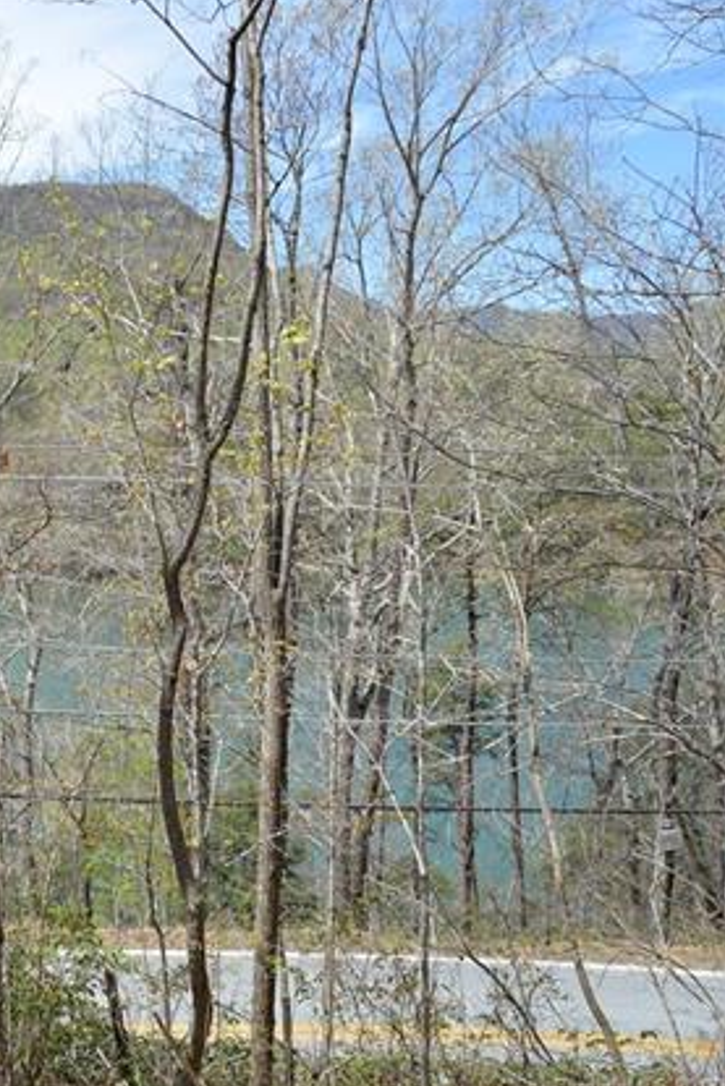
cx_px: -107
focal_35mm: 37
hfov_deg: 31.2
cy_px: 543
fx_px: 1117
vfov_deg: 51.9
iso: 140
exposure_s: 1/250
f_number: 8
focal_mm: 24
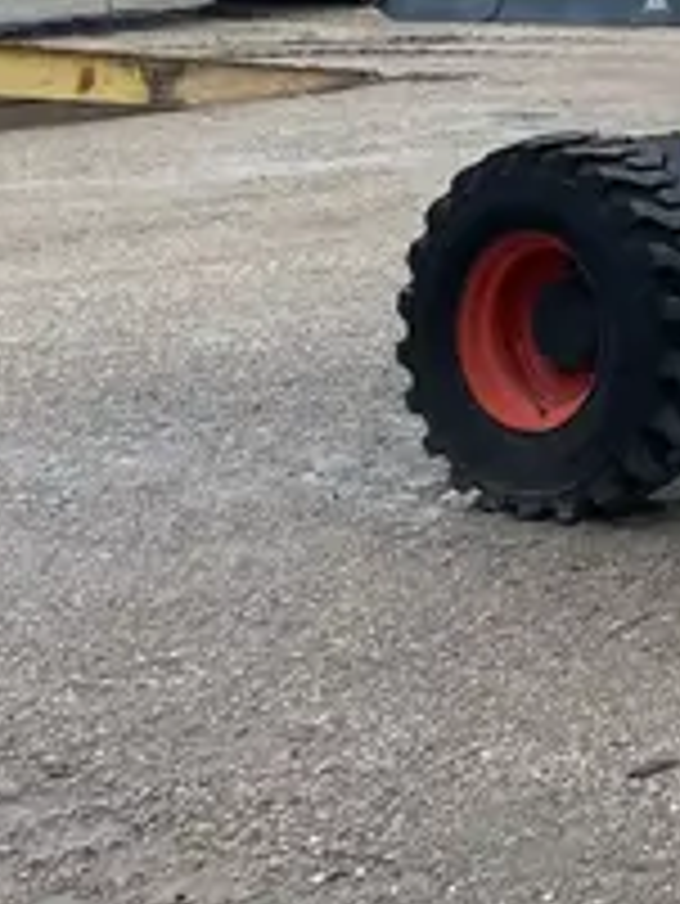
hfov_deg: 14.7
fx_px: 2486
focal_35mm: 95
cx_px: 950
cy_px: -659
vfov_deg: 17.3
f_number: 1.6
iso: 32
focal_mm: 4.2
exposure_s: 1/4464
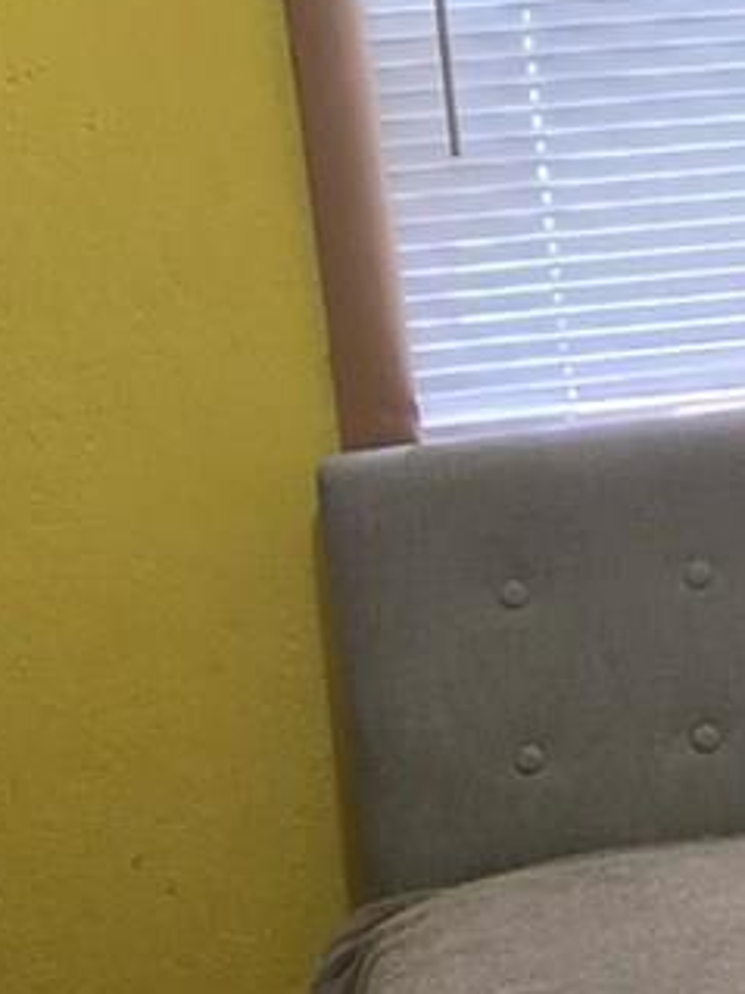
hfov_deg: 14.0
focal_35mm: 94
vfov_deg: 20.9
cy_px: 405
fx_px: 2699
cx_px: 1328
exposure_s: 1/120
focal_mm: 2.2
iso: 160
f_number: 1.9
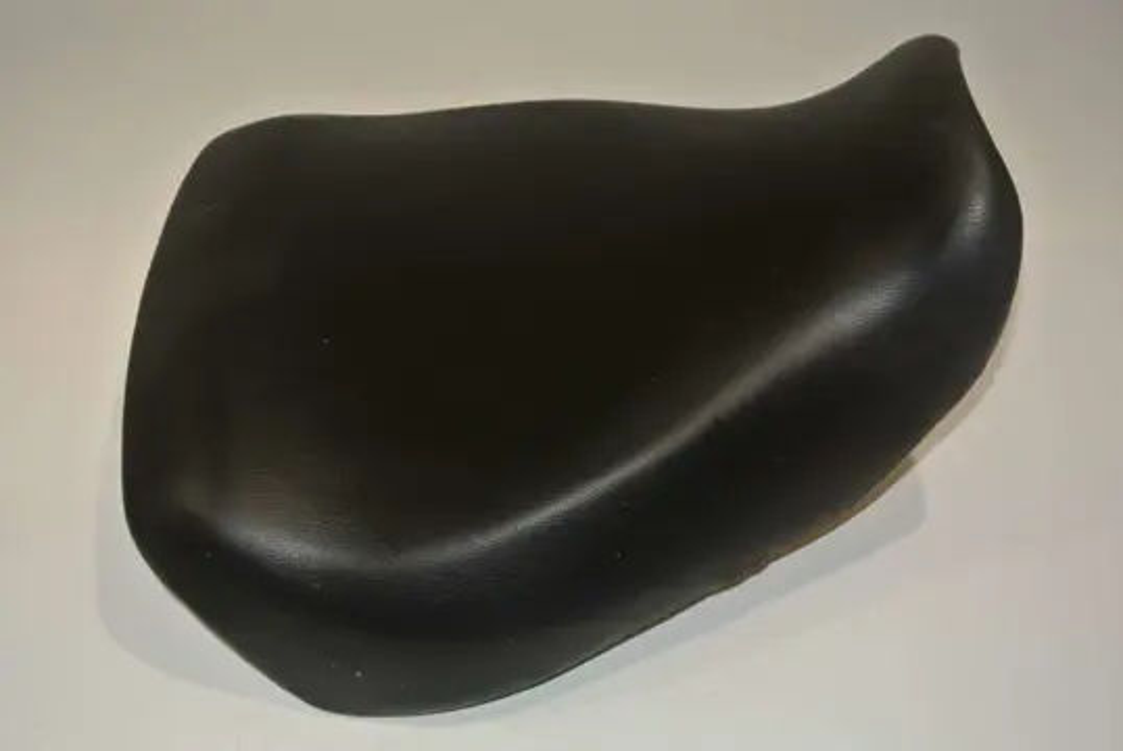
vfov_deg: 32.0
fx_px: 1312
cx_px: 562
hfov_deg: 46.4
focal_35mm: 42
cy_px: 376
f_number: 4.2
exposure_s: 1/60
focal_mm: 15.7
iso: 200
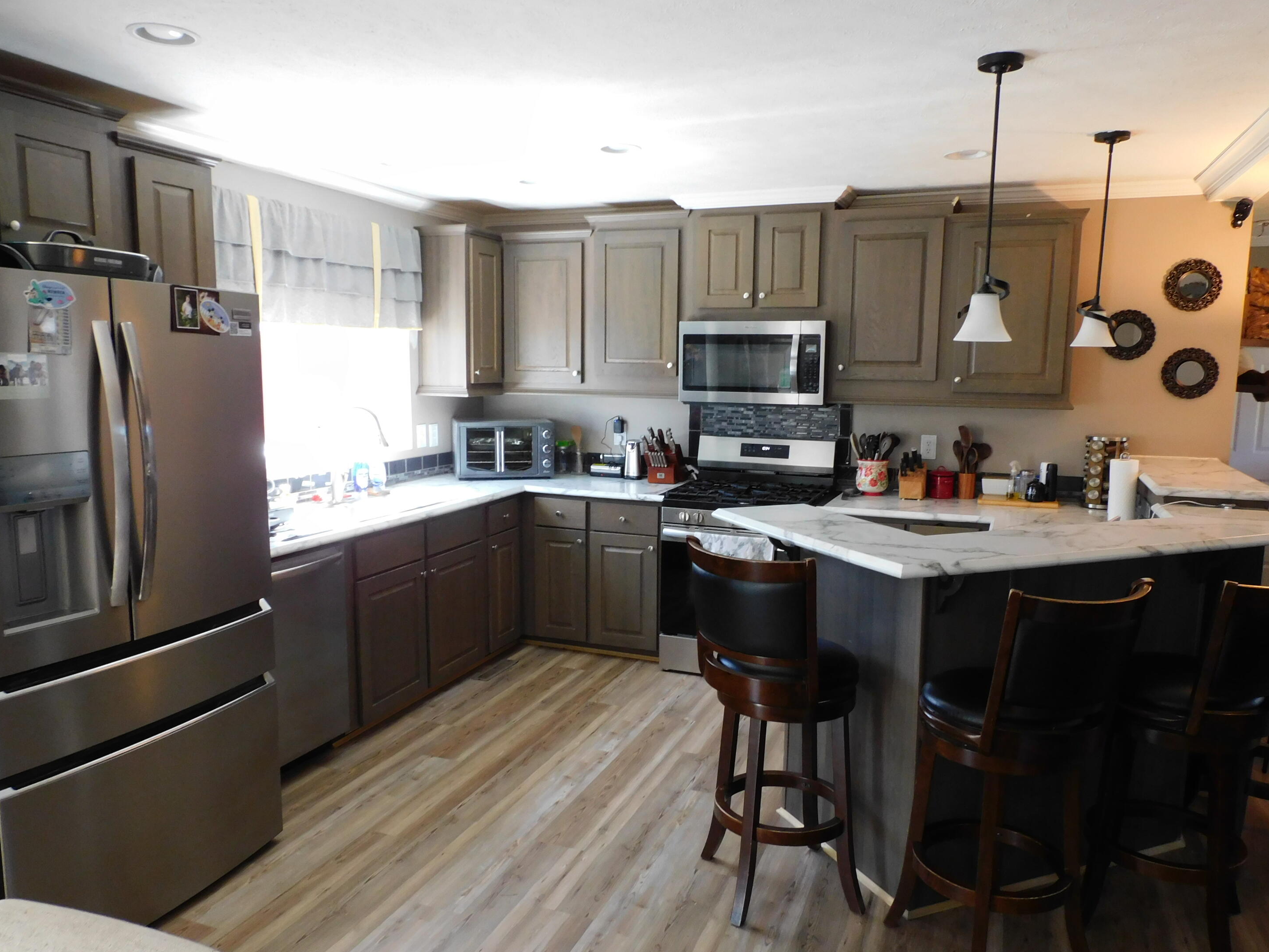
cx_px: 638
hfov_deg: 69.4
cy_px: 494
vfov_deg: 54.9
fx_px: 916
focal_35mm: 25
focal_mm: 4.3
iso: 280
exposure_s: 1/30
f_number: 3.3
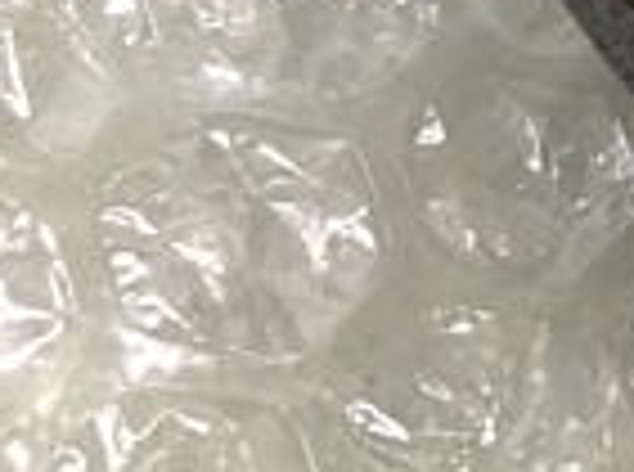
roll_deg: -40.4
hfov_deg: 12.7
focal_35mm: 132
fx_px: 2411
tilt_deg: -36.2
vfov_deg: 10.5
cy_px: -387
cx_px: 1344
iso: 25
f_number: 2.2
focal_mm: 4.15
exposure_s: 1/60
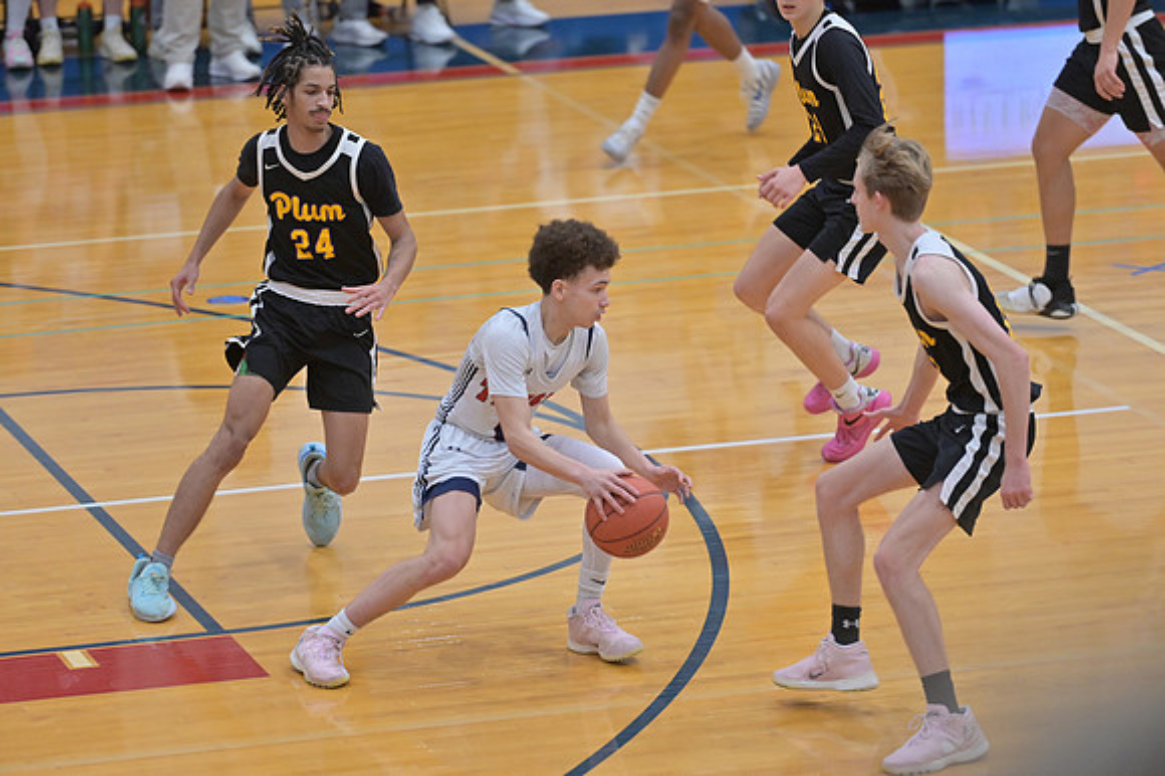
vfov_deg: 6.9
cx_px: 582
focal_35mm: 200
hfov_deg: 10.3
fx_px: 6468
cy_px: 388
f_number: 4
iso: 3600
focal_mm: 200
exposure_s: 1/800
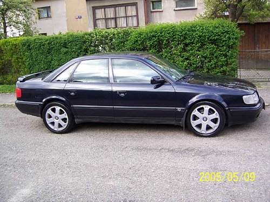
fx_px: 281
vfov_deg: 39.7
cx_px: 135
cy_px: 101
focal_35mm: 36
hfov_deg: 51.4
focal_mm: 6
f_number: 3
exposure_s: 1/250
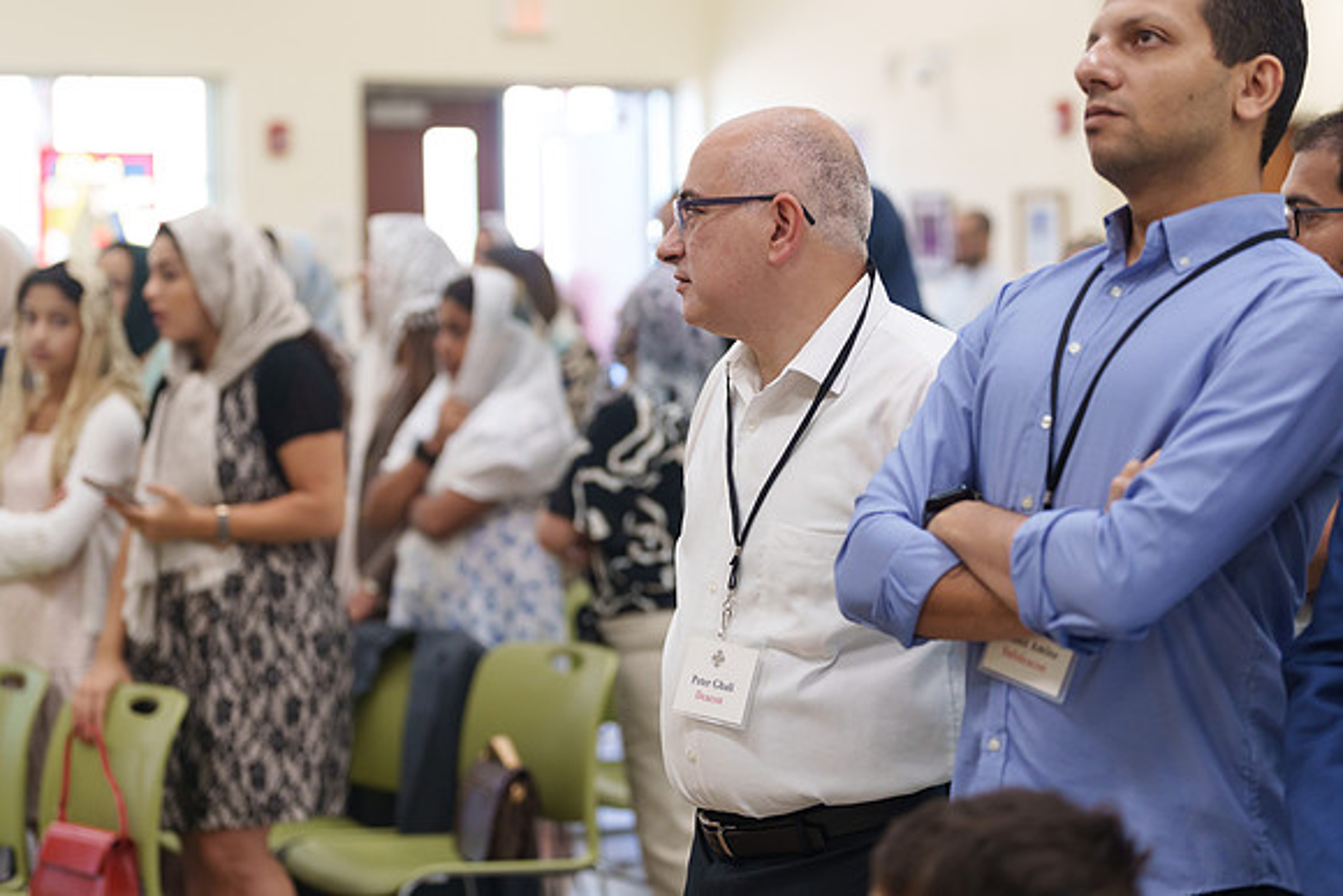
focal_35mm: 96
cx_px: 643
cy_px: 395
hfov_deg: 21.2
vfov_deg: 14.2
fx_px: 3591
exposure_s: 1/200
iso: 1250
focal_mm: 86
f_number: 2.8
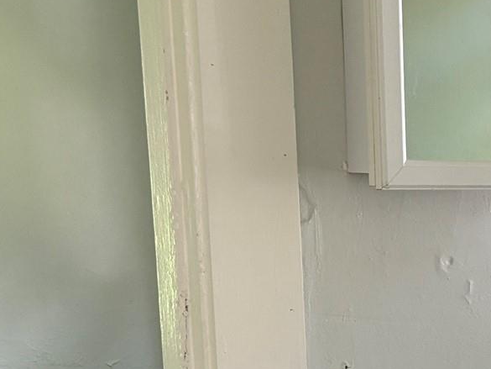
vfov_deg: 15.7
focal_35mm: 91
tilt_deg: -11.4
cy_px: 433
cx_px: 745
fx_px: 1291
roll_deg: -1.0
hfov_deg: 18.9
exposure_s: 1/120
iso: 125
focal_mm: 5.96
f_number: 1.6
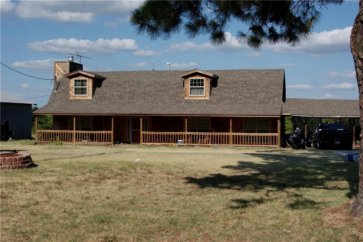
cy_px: 121
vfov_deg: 25.8
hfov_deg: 37.8
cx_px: 182
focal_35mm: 52
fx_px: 530
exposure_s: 1/200
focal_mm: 35
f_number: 13
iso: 100
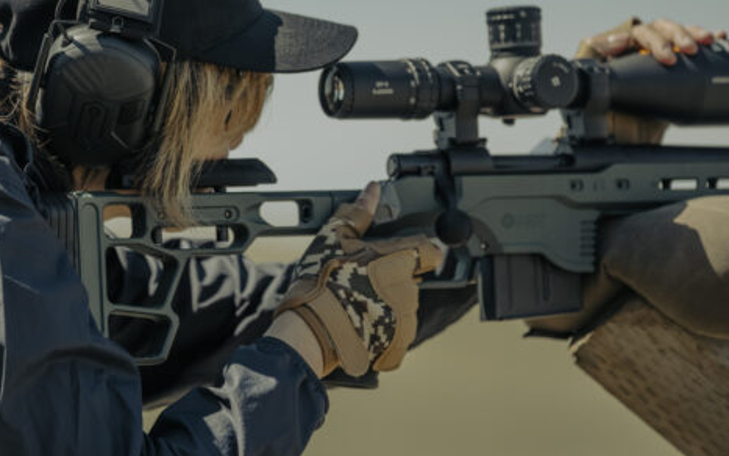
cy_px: 87
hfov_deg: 6.3
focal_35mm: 335
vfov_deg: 3.9
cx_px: 254
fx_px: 6656
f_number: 2.8
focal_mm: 200
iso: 50
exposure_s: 1/1600
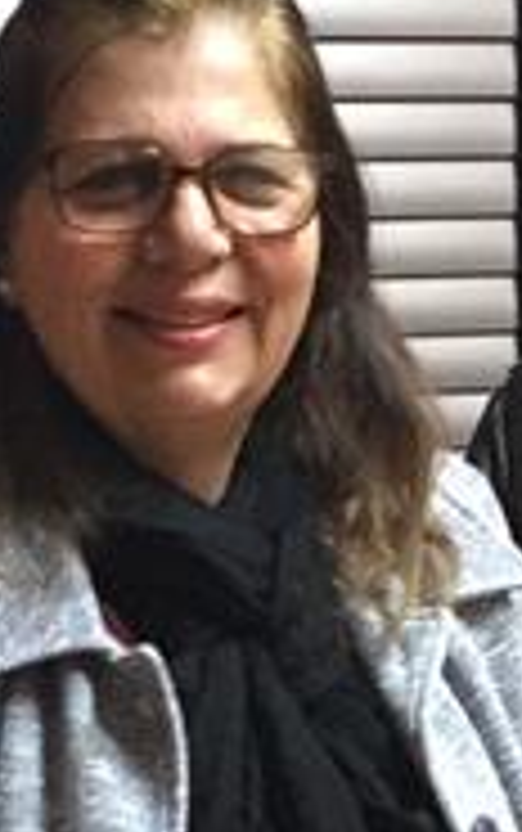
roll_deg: -1.1
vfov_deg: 12.1
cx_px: 477
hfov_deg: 7.7
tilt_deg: -11.7
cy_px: 908
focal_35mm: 170
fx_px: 3861
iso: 250
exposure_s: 1/30
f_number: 2.2
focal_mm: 4.15
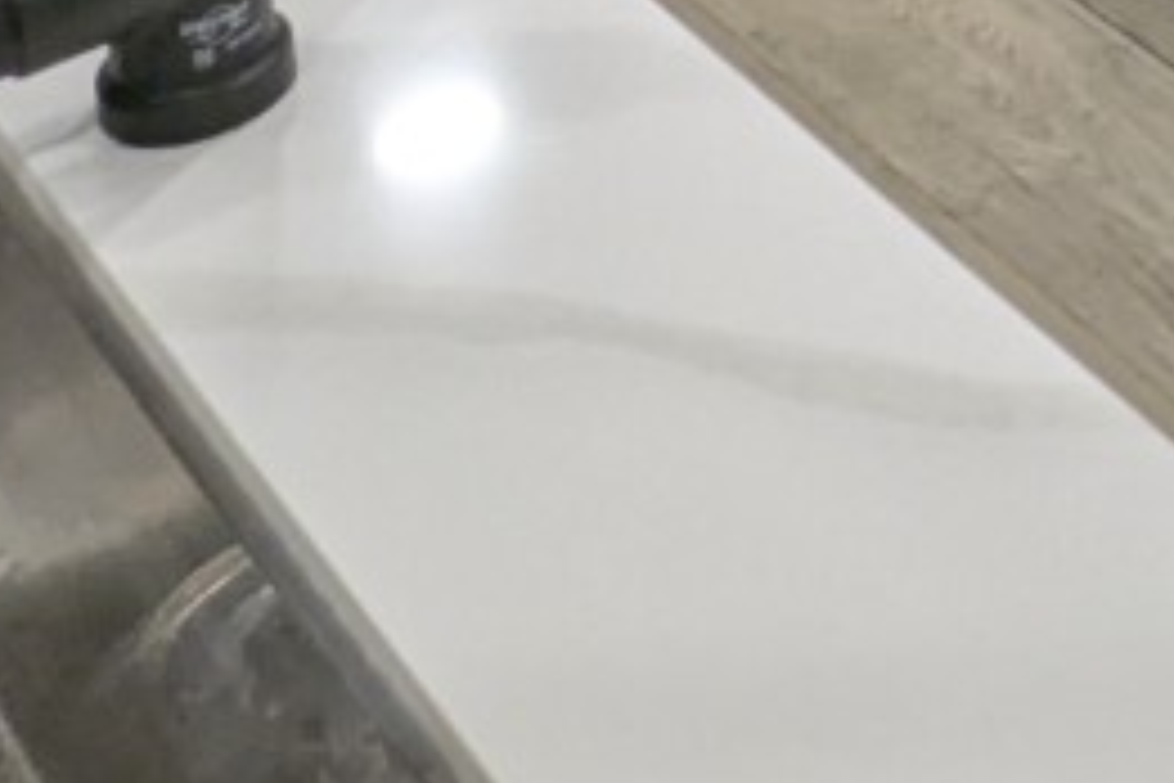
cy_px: -1206
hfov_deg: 19.7
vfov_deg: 11.9
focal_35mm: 89
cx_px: 1792
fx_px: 2902
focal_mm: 2.35
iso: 188
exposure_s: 1/89.6
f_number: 2.2
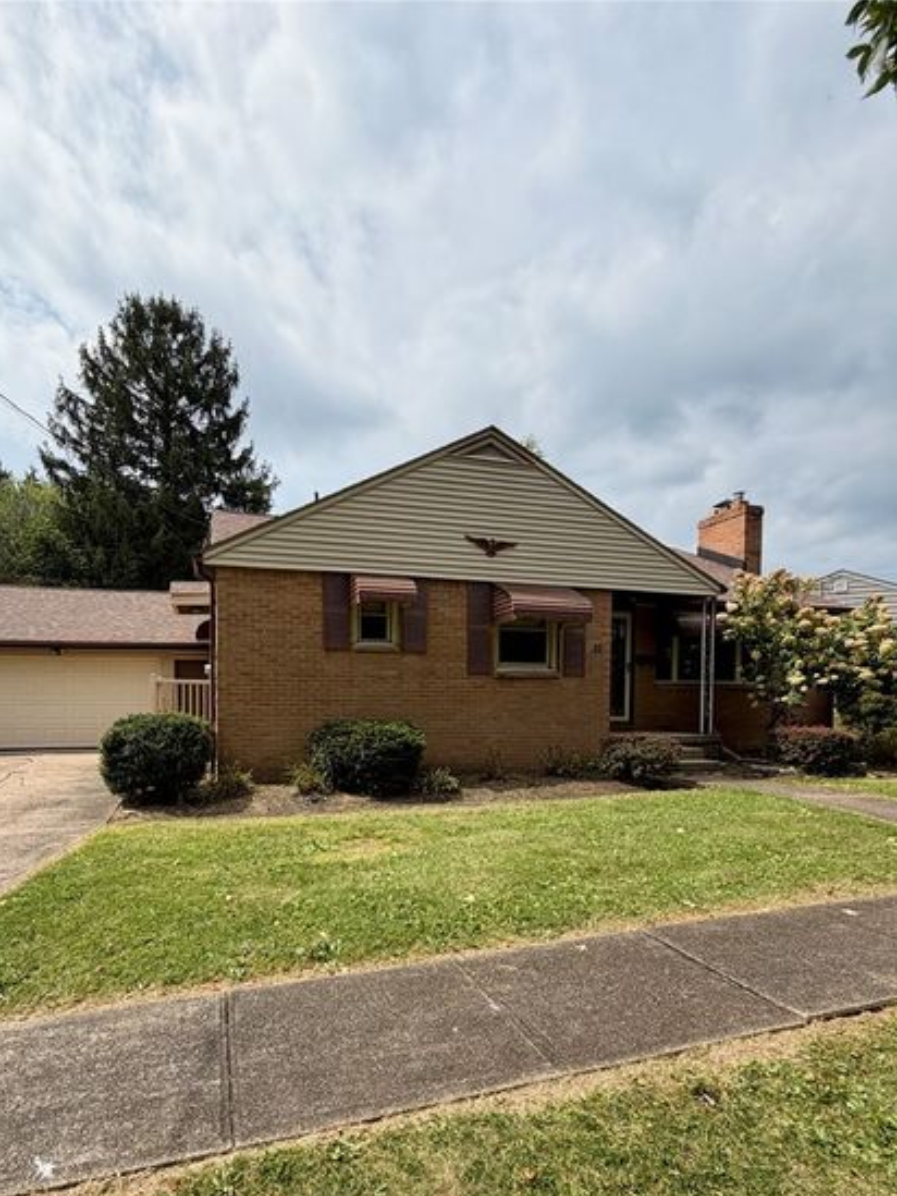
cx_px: 361
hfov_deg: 74.0
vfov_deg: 89.7
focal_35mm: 17
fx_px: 587
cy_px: 724
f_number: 2.2
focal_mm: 2.22
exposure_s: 1/1087
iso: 20
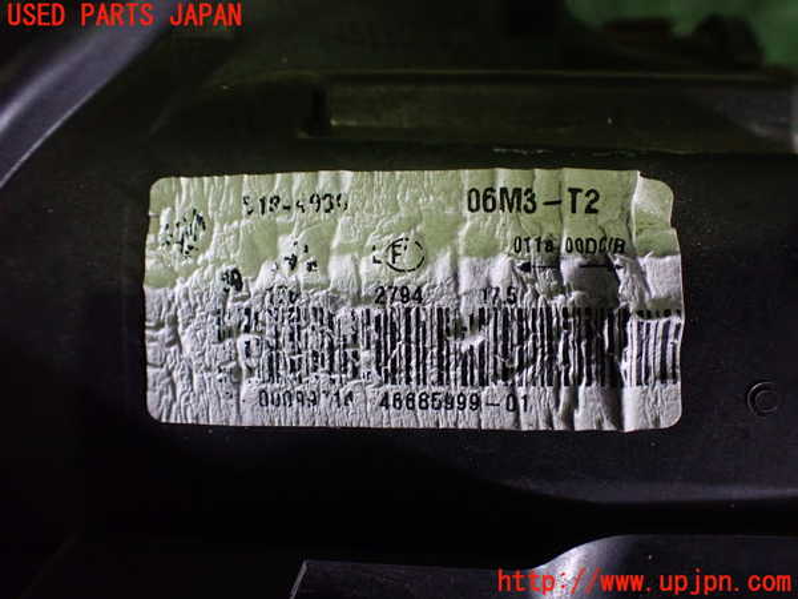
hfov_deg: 60.0
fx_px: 692
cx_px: 399
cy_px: 300
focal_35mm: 30
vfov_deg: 46.8
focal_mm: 5.4
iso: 800
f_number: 2.3
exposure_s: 1/100
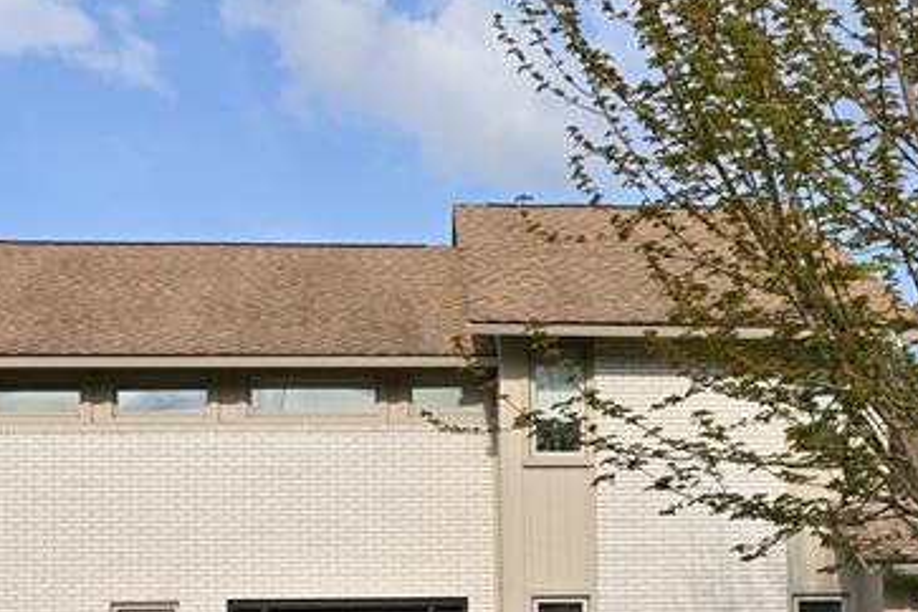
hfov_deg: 31.6
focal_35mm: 63
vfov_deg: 20.7
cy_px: 630
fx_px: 1617
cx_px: 544
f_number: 20
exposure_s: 1/200
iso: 320
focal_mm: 22.5
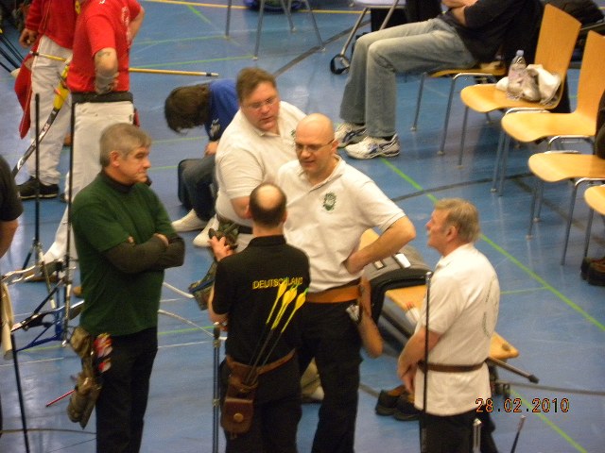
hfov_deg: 6.8
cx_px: 302
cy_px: 226
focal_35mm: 291
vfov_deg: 5.1
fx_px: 5086
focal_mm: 51.8
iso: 400
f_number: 4.5
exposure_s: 1/19.1
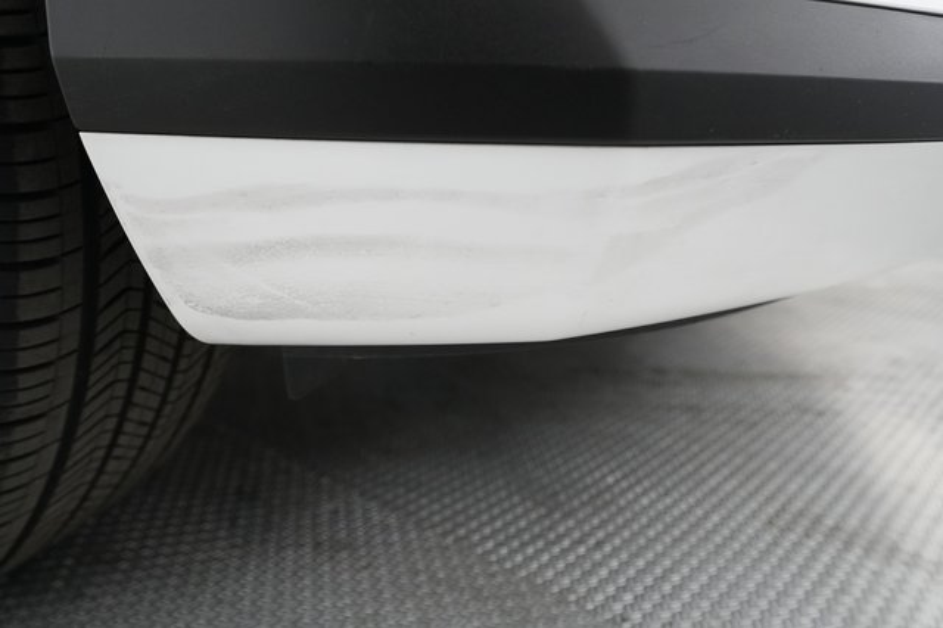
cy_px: 314
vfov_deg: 46.4
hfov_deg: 65.5
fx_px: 733
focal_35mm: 28
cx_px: 472
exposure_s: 1/80
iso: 5000
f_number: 5.6
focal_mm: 28
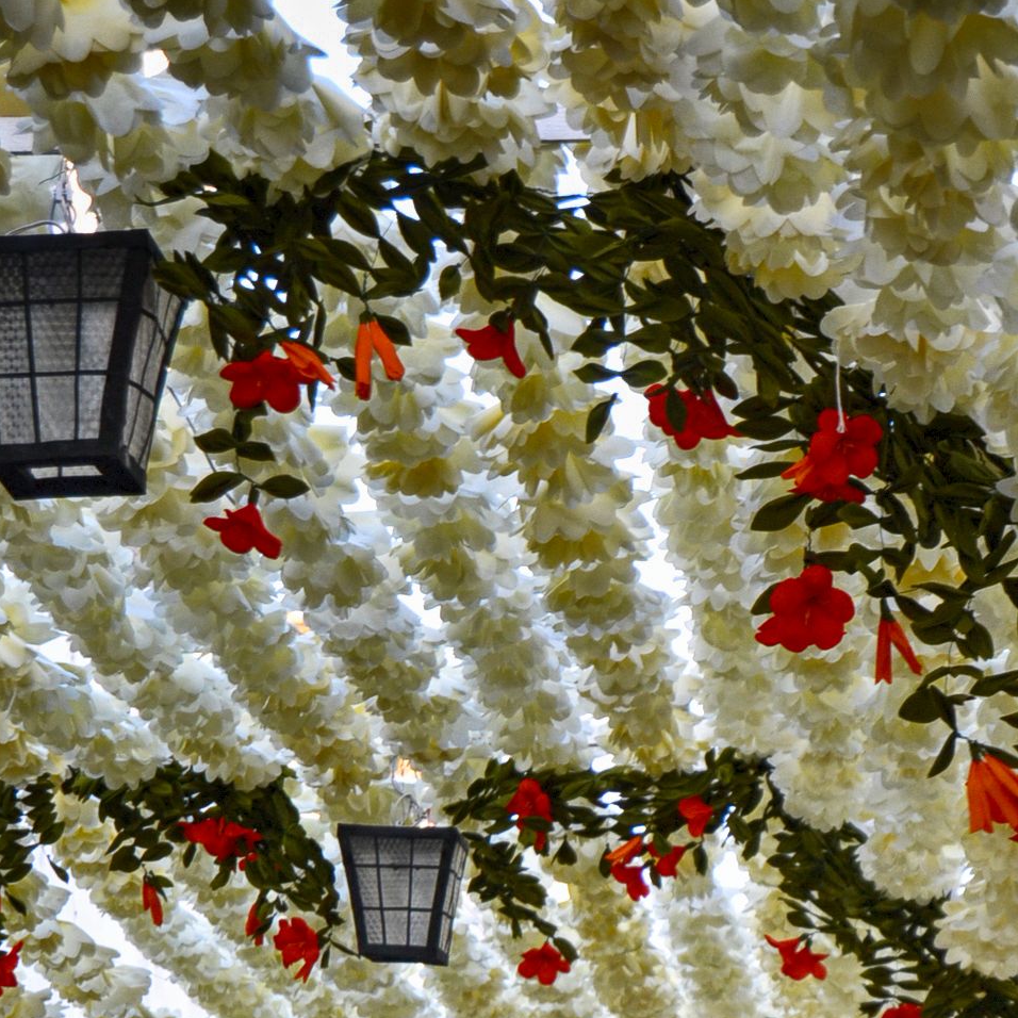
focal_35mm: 169
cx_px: 695
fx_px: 5624
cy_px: 1156
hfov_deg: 10.3
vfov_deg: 10.2
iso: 560
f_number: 5.6
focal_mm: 55
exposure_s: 1/60
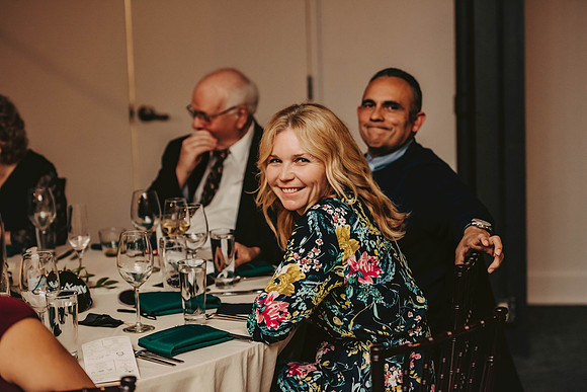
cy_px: 196
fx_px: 1386
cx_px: 294
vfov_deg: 16.1
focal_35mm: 85
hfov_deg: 23.9
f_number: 3.2
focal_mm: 85
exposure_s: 1/200
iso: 2000
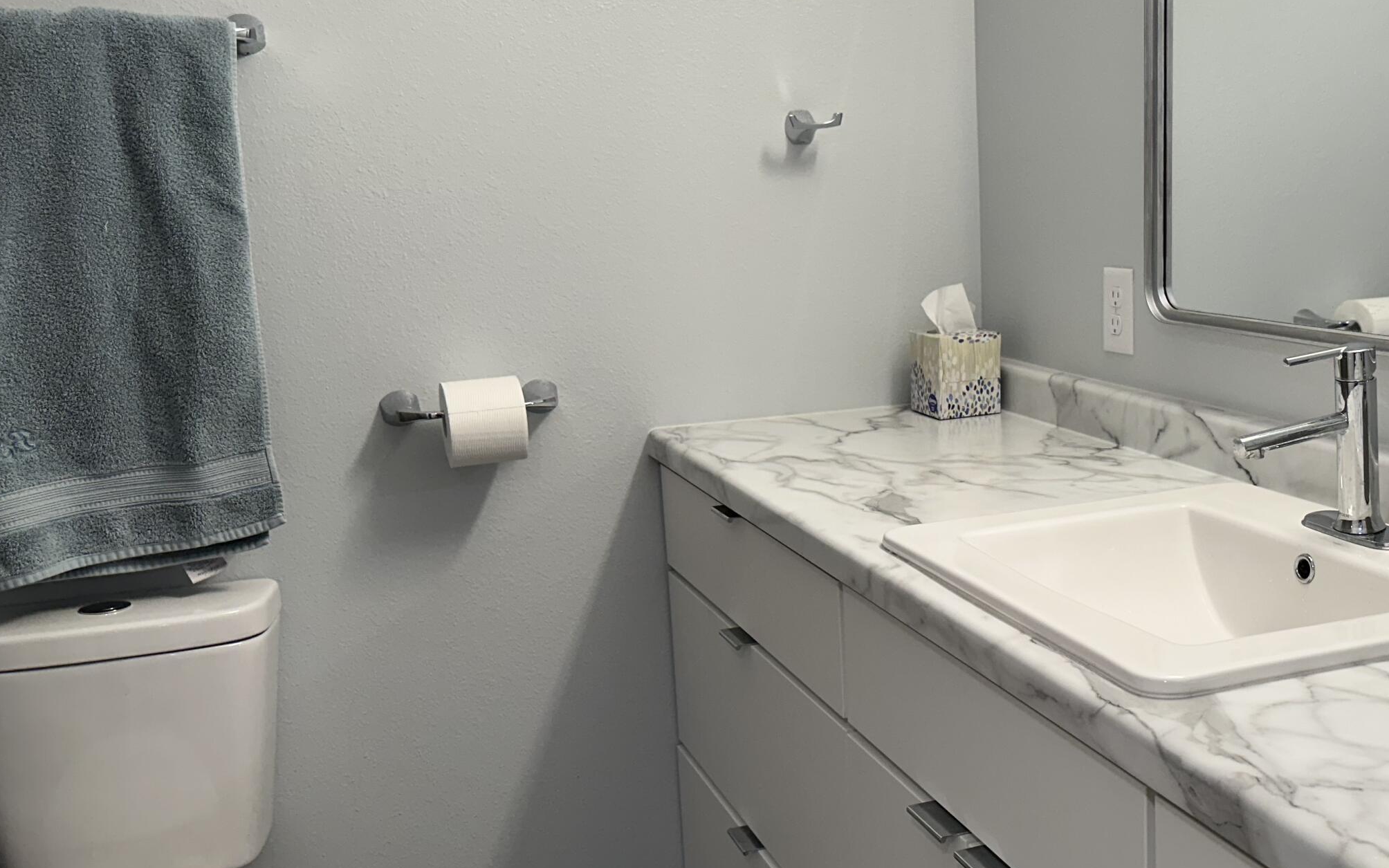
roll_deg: +1.6
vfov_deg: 33.6
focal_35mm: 38
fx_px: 1438
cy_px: 448
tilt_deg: -11.4
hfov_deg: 50.1
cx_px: 988
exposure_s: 1/120
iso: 160
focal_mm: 6.86
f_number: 1.78
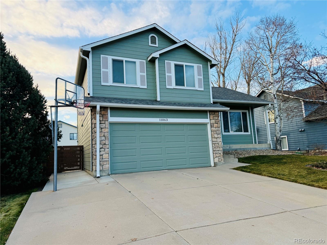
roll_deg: +2.5
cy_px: 122
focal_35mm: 24
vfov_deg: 56.8
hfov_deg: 71.6
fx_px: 227
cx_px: 164
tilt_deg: +7.3
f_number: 1.78
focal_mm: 6.76
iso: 100
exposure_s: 1/528
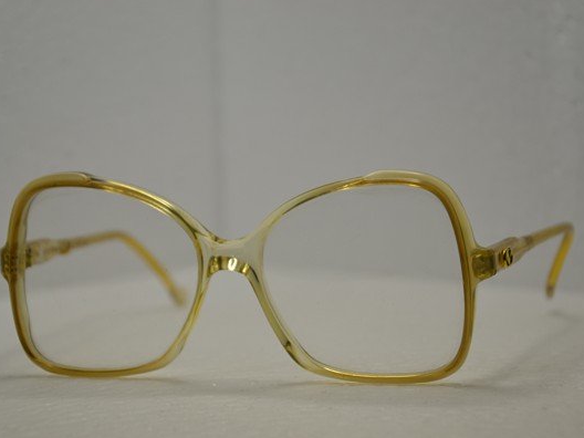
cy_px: 220
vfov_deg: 11.3
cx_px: 285
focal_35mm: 131
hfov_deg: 15.1
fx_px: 2210
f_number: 5.3
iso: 400
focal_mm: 80
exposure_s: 1/80
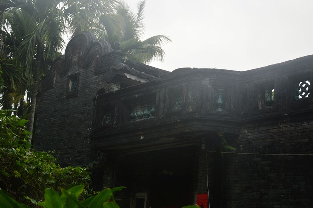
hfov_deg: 28.1
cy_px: 104
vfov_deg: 18.9
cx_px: 156
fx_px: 625
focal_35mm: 72
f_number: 6.3
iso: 100
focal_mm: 48
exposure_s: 1/40
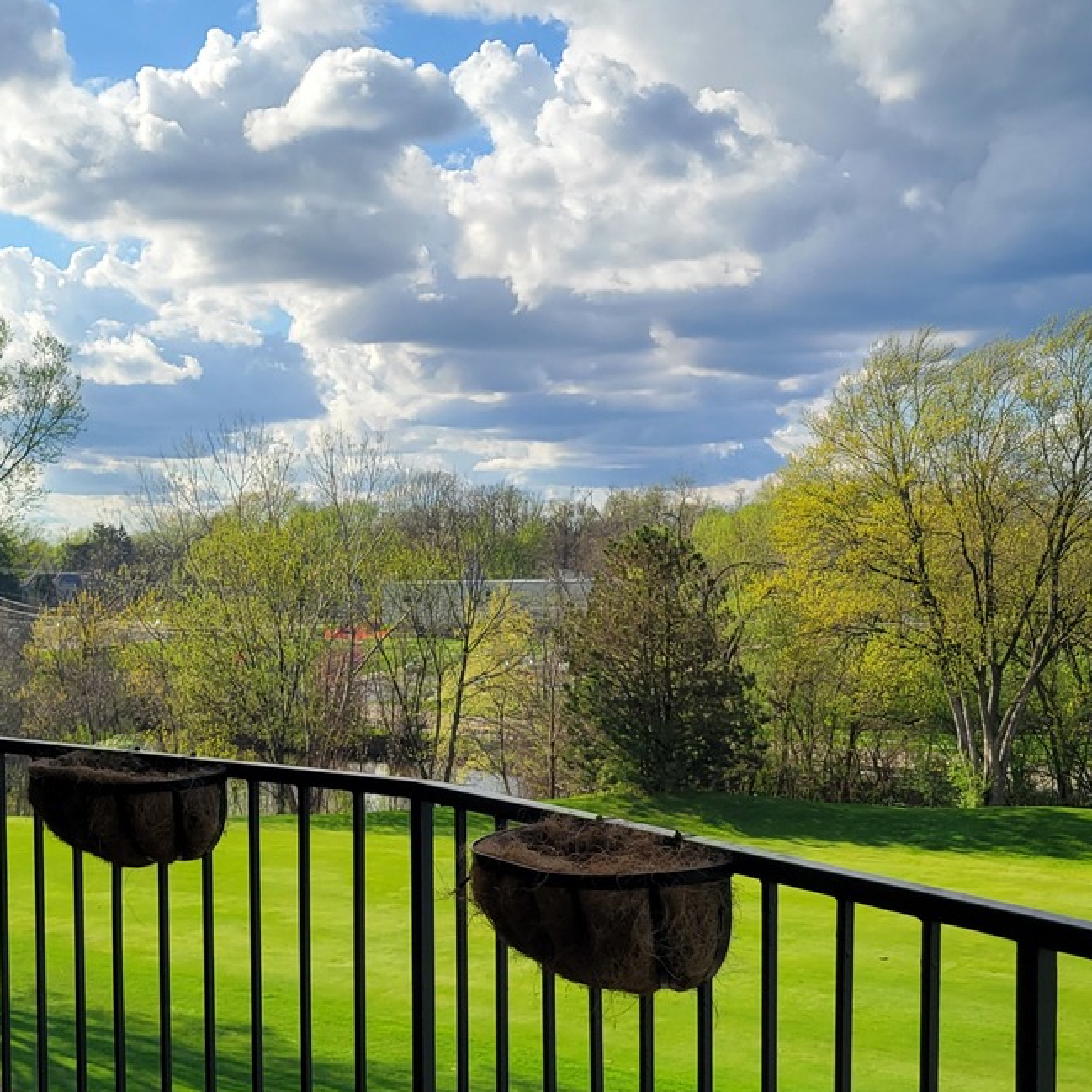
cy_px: 665
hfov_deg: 33.4
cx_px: 554
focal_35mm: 51
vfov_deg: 33.3
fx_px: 1820
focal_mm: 5.4
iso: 40
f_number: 1.8
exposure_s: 1/2043
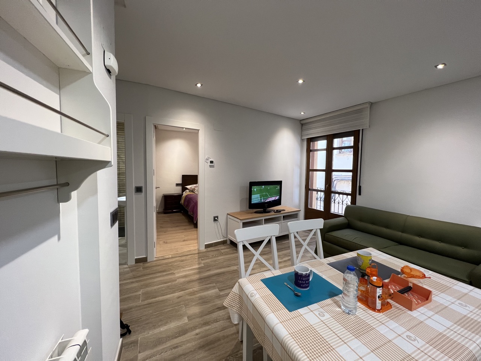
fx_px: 181
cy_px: 180
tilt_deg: -3.9
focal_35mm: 13
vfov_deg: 89.9
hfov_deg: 106.2
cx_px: 240
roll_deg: -1.0
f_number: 1.8
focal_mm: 1.57
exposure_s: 1/100
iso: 250
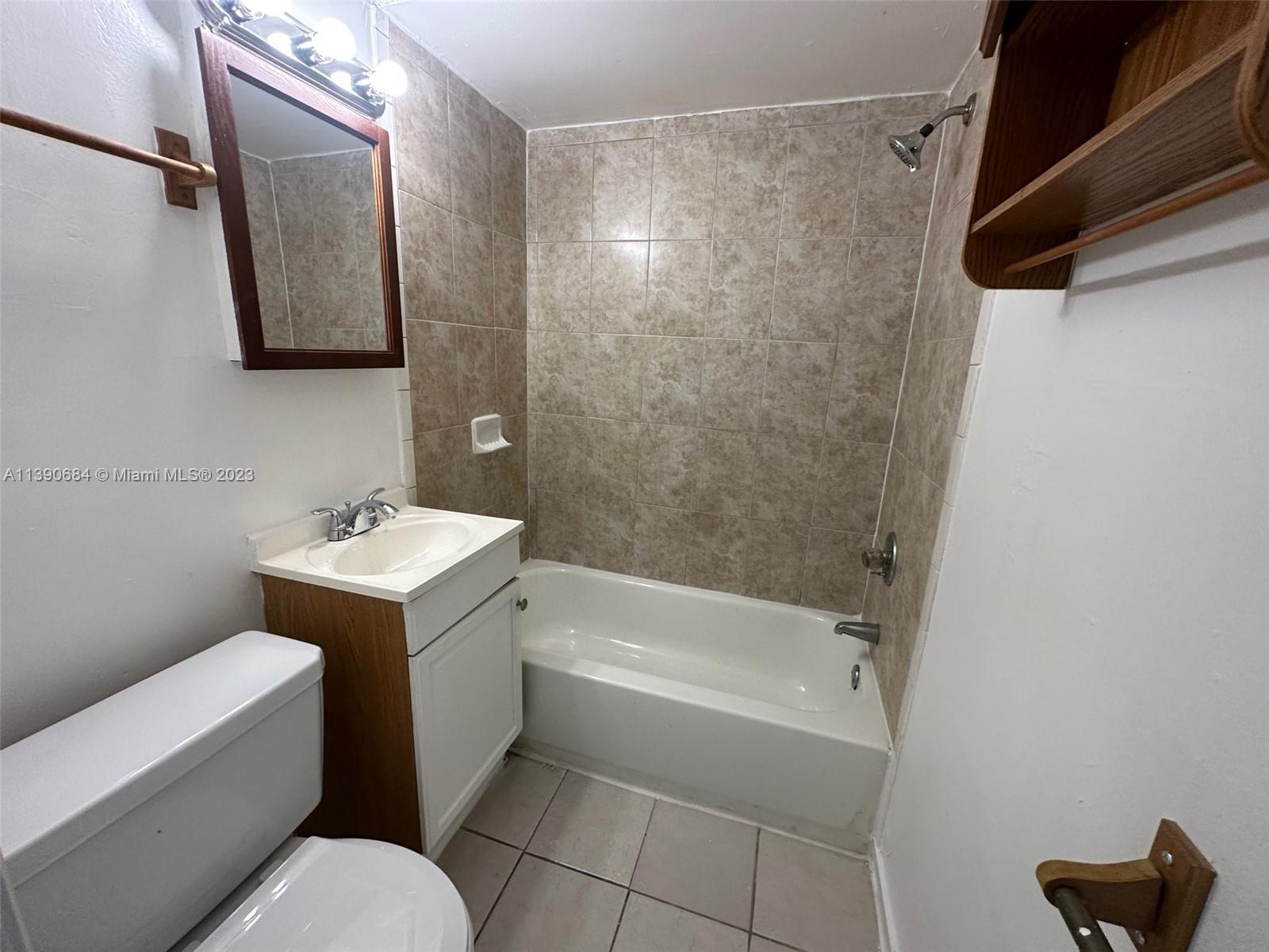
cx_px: 634
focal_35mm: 14
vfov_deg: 85.7
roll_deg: -2.0
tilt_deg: -14.5
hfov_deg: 102.1
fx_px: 513
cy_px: 476
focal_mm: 2.22
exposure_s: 1/120
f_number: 2.2
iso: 160
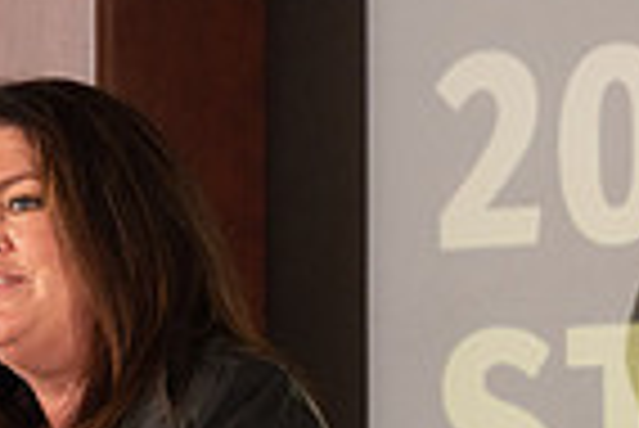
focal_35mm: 837
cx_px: 68
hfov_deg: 2.5
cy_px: 336
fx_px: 14872
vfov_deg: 1.6
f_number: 4
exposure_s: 1/200
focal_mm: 200
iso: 1000
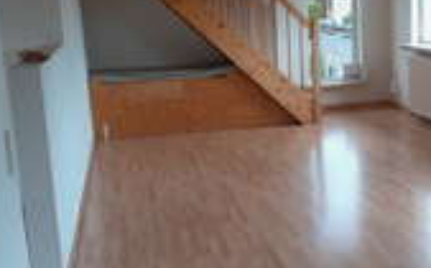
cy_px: 140
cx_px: 356
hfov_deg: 32.4
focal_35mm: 61
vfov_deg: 21.2
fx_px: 715
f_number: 1.8
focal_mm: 4
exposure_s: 1/100
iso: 80
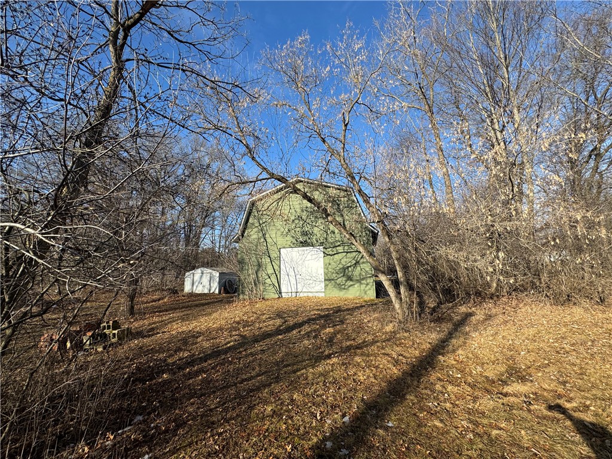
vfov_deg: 85.7
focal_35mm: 14
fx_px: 248
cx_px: 306
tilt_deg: +9.0
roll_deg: +1.9
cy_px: 230
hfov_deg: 102.1
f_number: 2.2
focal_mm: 2.22
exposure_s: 1/1063
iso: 50
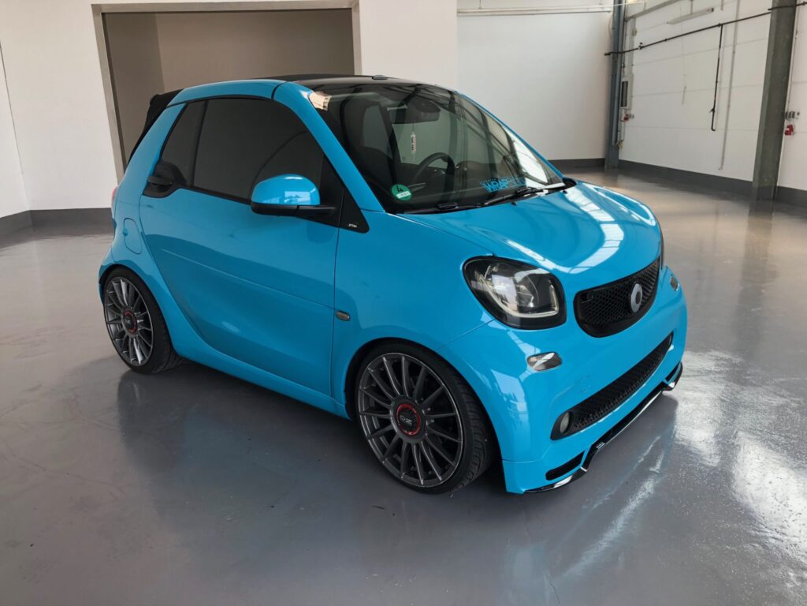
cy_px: 303
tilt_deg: -15.2
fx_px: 653
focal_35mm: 28
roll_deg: +2.4
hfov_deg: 63.4
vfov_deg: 49.7
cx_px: 404
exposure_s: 1/120
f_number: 1.8
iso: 32
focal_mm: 4
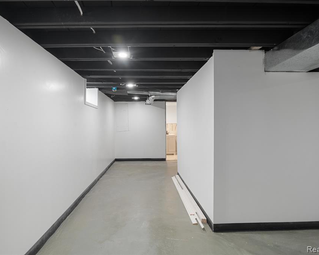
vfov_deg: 43.3
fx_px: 321
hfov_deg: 52.8
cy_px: 127
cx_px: 152
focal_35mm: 34
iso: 320
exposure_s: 1/8
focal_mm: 30
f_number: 9
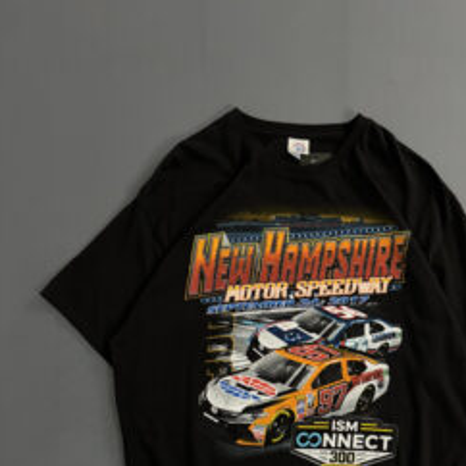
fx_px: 533
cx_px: 287
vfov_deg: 45.6
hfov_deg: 46.9
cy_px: 350
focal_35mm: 35
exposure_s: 1/120
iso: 200
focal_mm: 6.76
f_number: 1.78
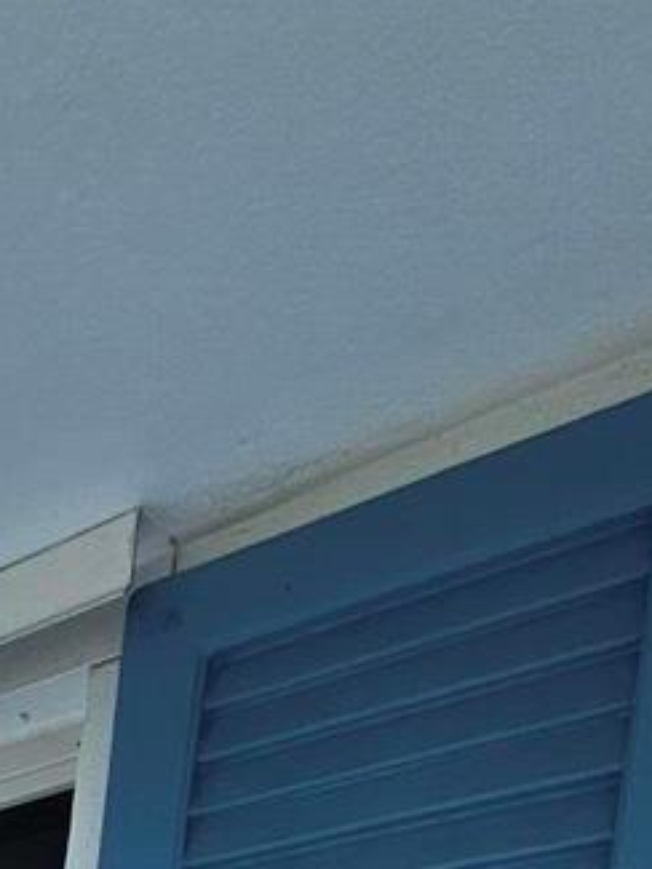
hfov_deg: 25.0
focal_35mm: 48
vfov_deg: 24.6
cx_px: -257
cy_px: 1447
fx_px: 1205
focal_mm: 2.2
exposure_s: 1/1170
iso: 50
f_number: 2.2
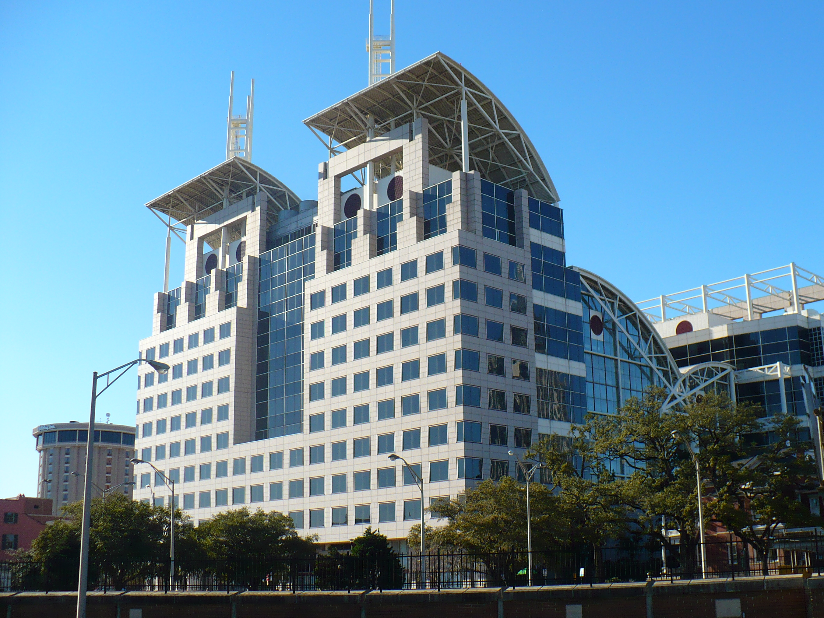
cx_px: 466
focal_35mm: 42
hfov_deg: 44.7
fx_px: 1000
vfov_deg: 34.4
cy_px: 317
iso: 100
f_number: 2.8
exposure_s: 1/1000
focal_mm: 6.1
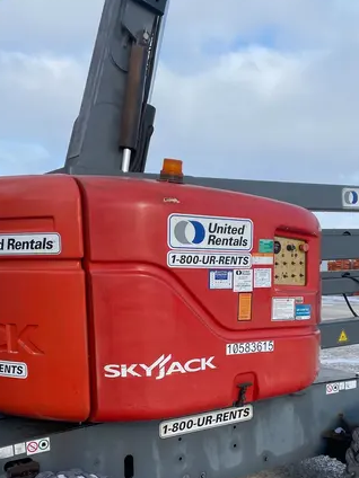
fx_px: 622
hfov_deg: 32.0
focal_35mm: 45
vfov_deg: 41.2
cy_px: 343
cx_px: 227
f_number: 1.6
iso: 32
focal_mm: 4.2
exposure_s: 1/2132
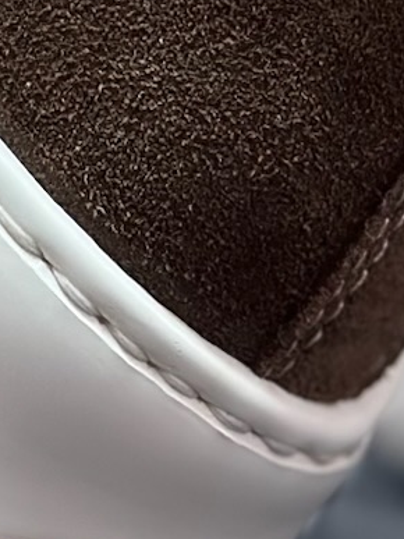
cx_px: -146
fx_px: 3955
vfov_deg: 7.5
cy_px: -489
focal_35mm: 254
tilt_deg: -57.1
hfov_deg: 5.8
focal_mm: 6.86
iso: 80
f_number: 1.78
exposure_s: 1/1062
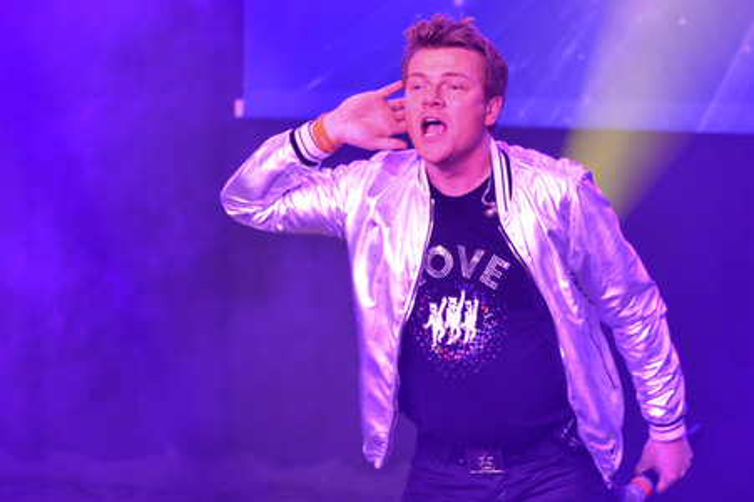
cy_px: 251
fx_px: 5808
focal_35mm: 278
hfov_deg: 7.4
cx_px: 377
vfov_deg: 4.9
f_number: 5.6
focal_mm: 185
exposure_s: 1/100
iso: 1000
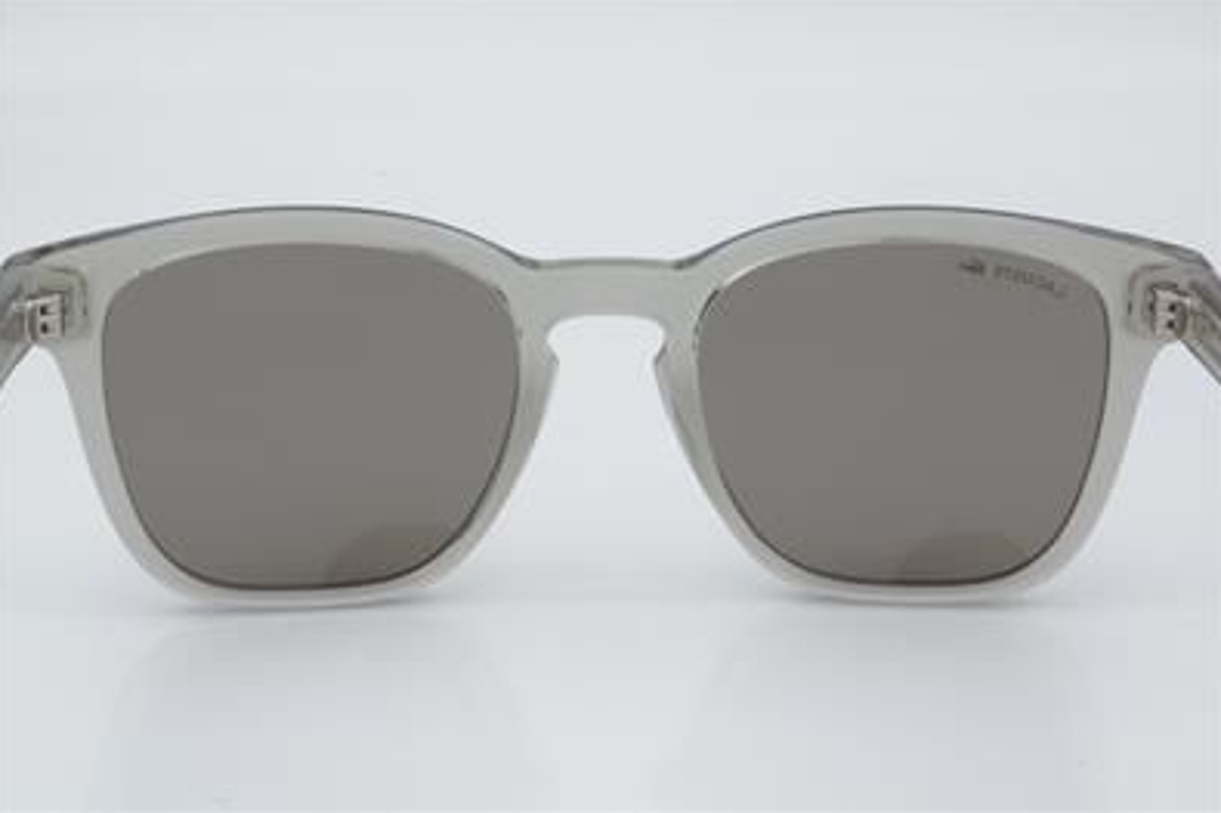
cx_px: 609
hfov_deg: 24.3
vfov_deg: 16.3
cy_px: 405
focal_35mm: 84
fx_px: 2831
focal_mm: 55
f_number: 32
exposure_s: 1/3
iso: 100
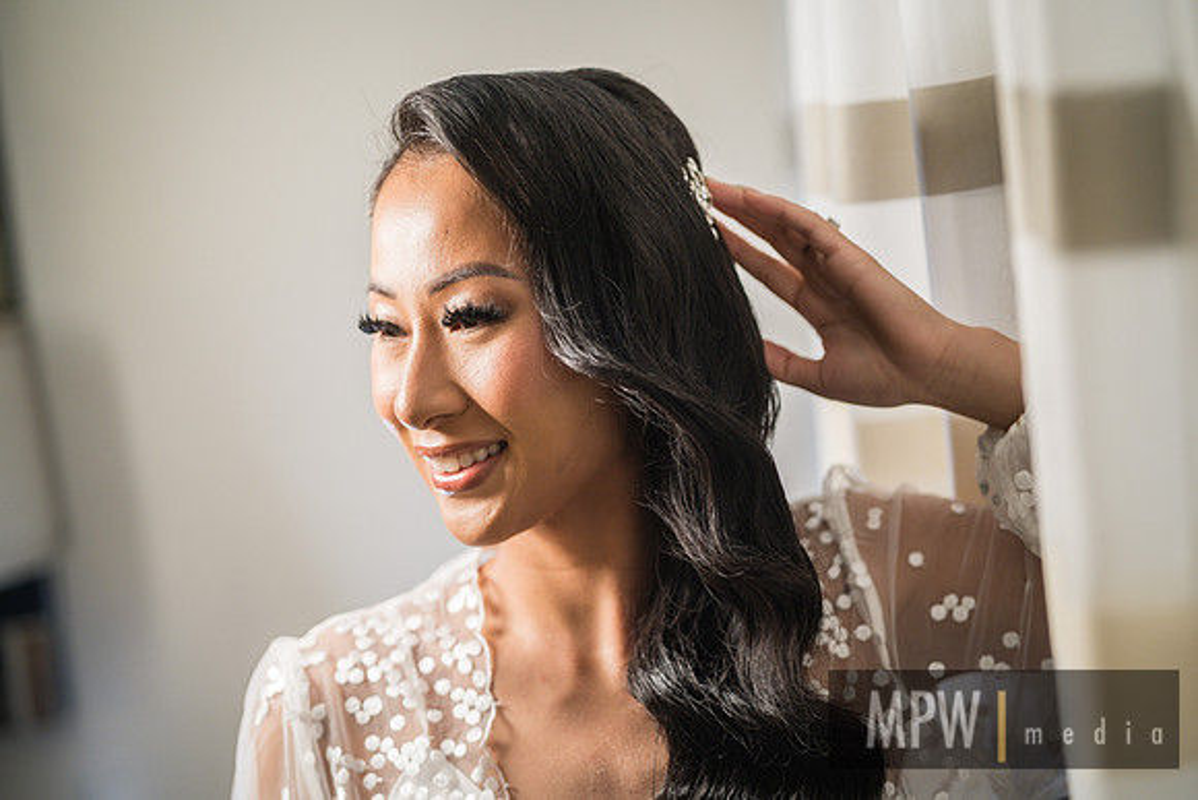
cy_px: 400
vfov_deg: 18.2
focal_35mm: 75
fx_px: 2496
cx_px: 599
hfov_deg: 27.0
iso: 400
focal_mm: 75
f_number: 1.8
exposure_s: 1/160
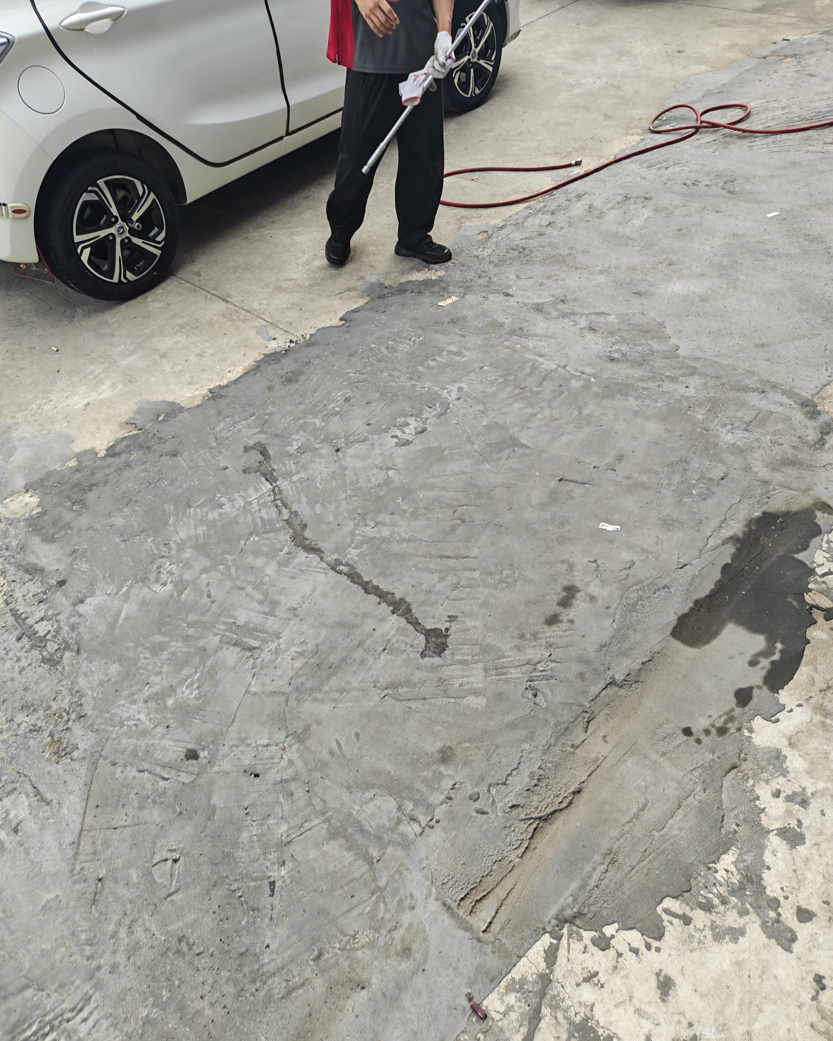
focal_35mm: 26
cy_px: 504
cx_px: 408
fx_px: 801
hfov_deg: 54.9
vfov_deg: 66.0
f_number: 1.9
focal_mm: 5.52
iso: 50
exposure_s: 1/370
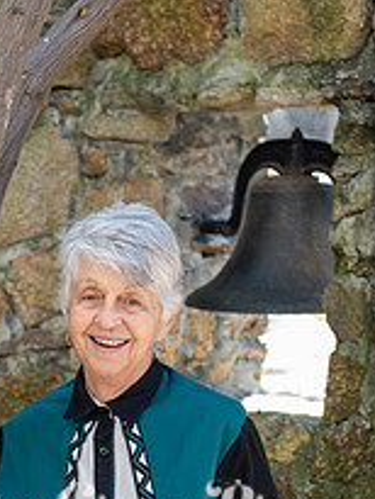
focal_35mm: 131
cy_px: 416
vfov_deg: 14.9
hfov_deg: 11.3
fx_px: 1890
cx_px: 57
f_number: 4
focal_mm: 62
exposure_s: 1/160
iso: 320
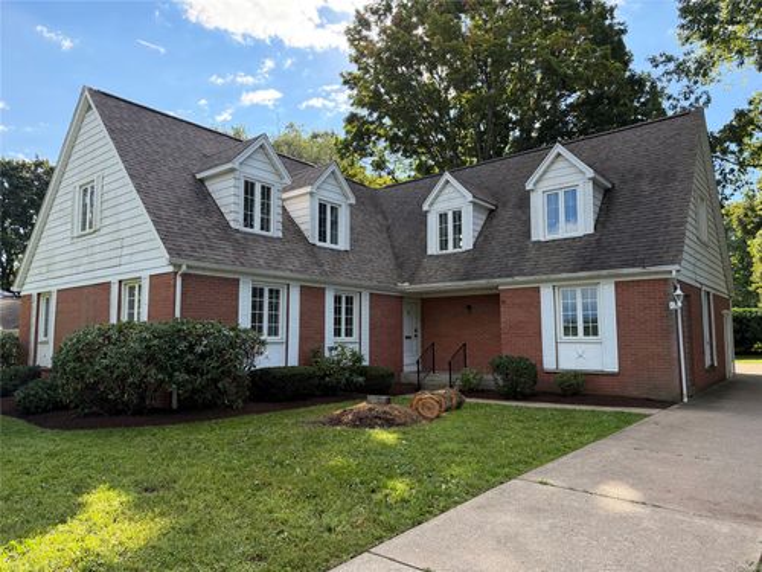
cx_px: 381
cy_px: 286
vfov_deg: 56.8
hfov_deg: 71.6
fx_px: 528
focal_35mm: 24
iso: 100
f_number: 1.78
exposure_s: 1/1385
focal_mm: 6.76
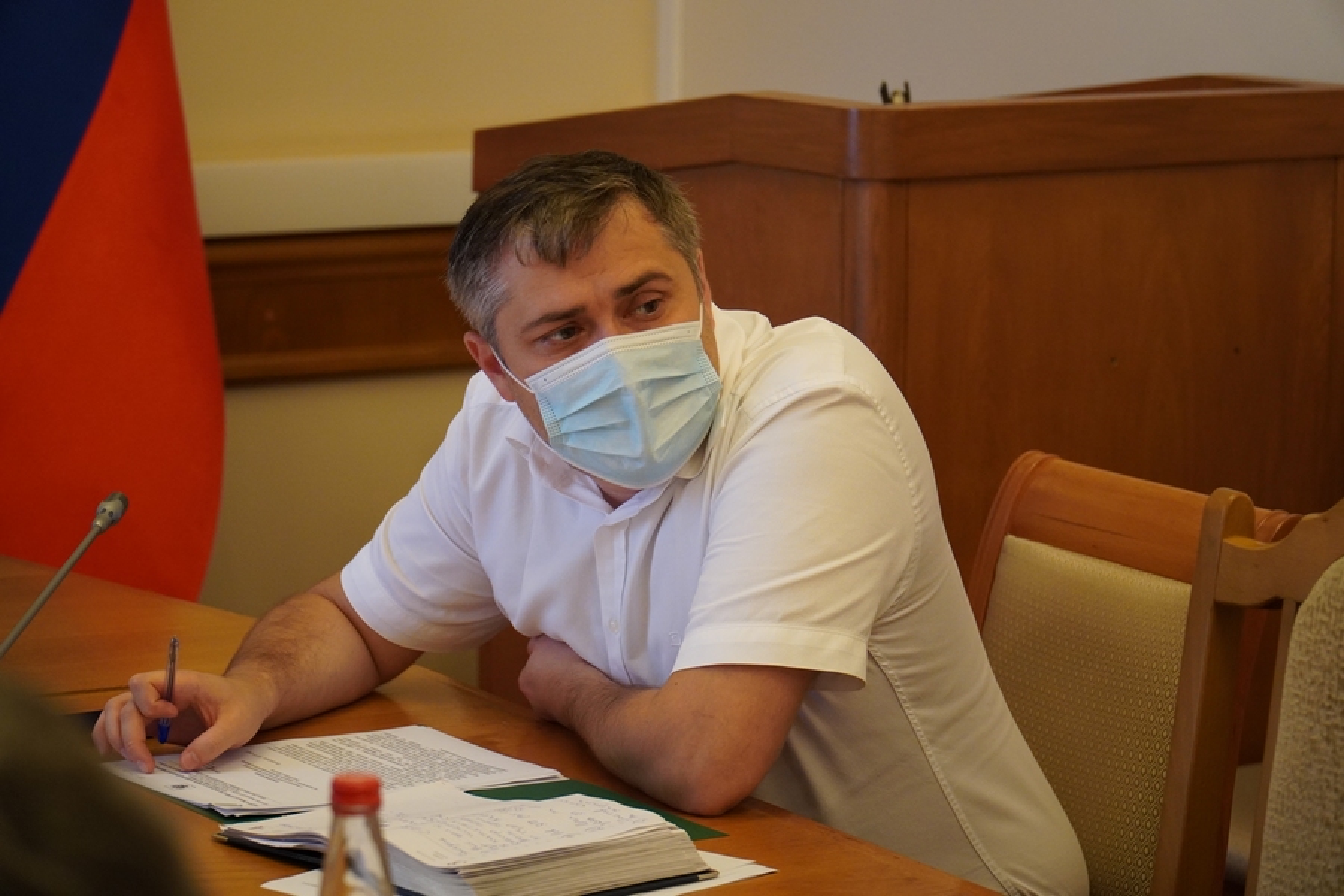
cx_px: 672
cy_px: 448
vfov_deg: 13.0
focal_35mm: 105
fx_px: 3920
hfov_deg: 19.5
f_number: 4
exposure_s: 1/160
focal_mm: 70
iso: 1600
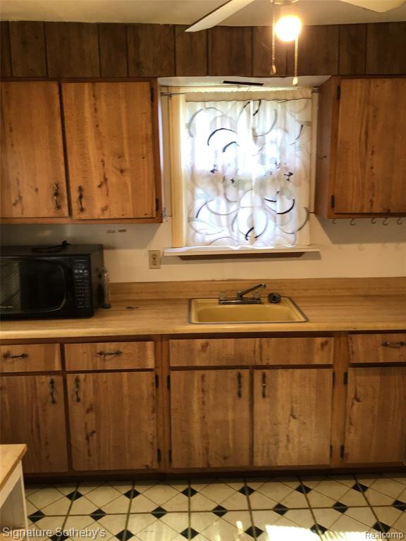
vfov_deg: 58.4
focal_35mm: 31
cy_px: 270
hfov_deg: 45.4
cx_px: 203
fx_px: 485
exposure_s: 1/30
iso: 64
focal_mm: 3.3
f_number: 2.4
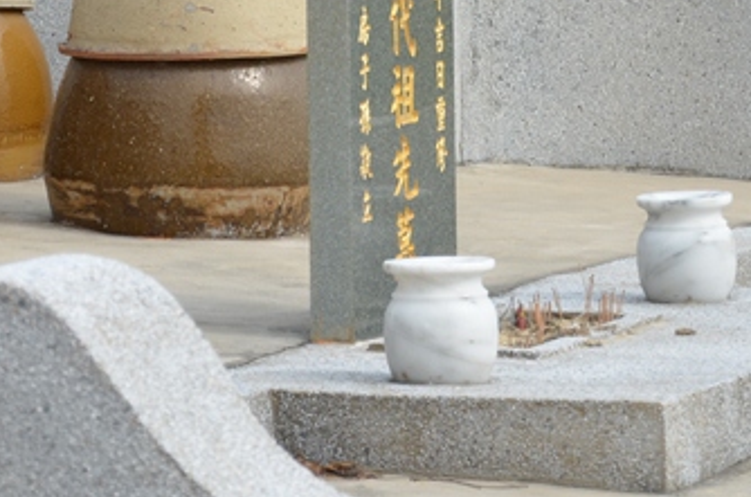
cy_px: -27
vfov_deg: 5.1
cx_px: 441
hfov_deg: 7.7
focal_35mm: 267
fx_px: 5557
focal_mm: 58
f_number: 8
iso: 110
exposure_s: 1/250
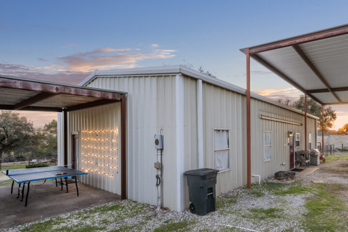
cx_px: 236
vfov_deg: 61.5
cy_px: 138
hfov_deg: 80.7
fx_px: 193
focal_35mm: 20
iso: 400
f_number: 7.1
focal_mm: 14
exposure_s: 1/80
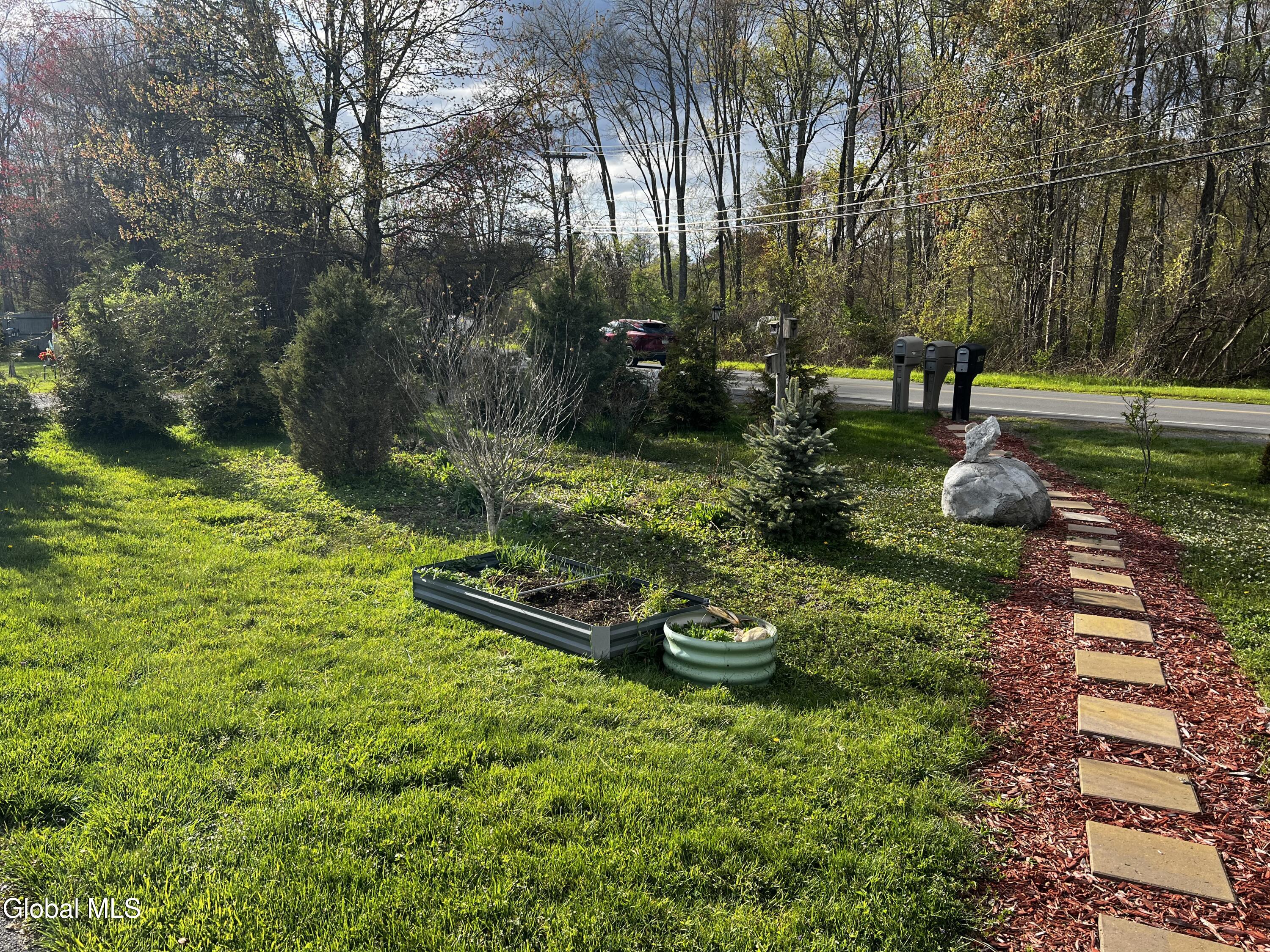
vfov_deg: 53.1
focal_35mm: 26
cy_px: 476
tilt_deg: -8.9
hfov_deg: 67.3
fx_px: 954
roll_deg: +0.1
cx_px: 635
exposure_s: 1/1698
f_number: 1.5
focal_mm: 5.7
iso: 50
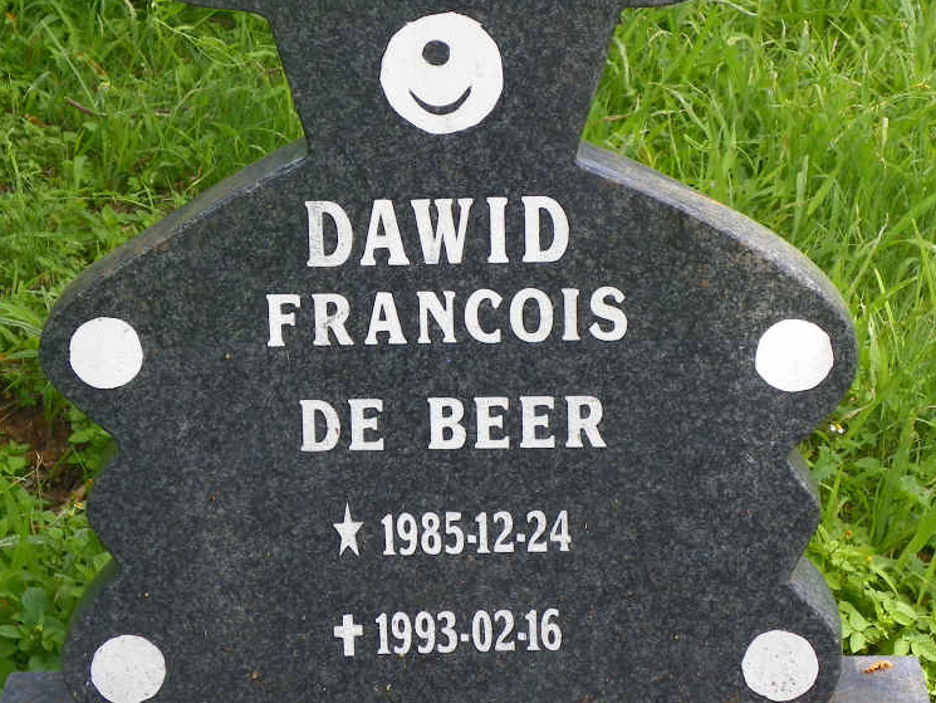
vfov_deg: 10.2
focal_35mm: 145
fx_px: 3921
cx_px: 436
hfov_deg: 13.6
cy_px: 262
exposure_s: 1/160
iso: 64
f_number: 4
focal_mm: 16
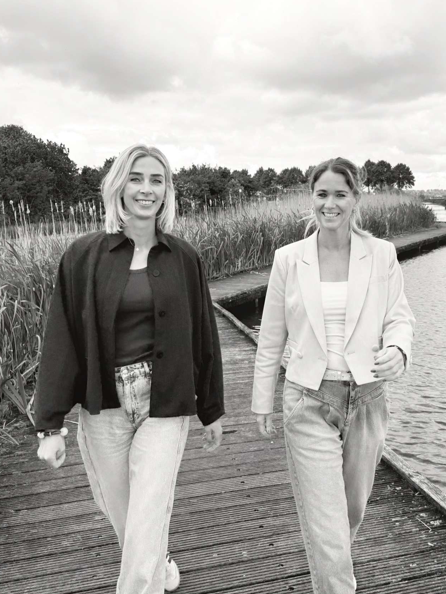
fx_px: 463
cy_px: 296
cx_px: 228
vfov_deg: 65.3
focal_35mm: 27
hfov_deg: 51.4
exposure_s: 1/4608
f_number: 1.6
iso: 50
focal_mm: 5.96
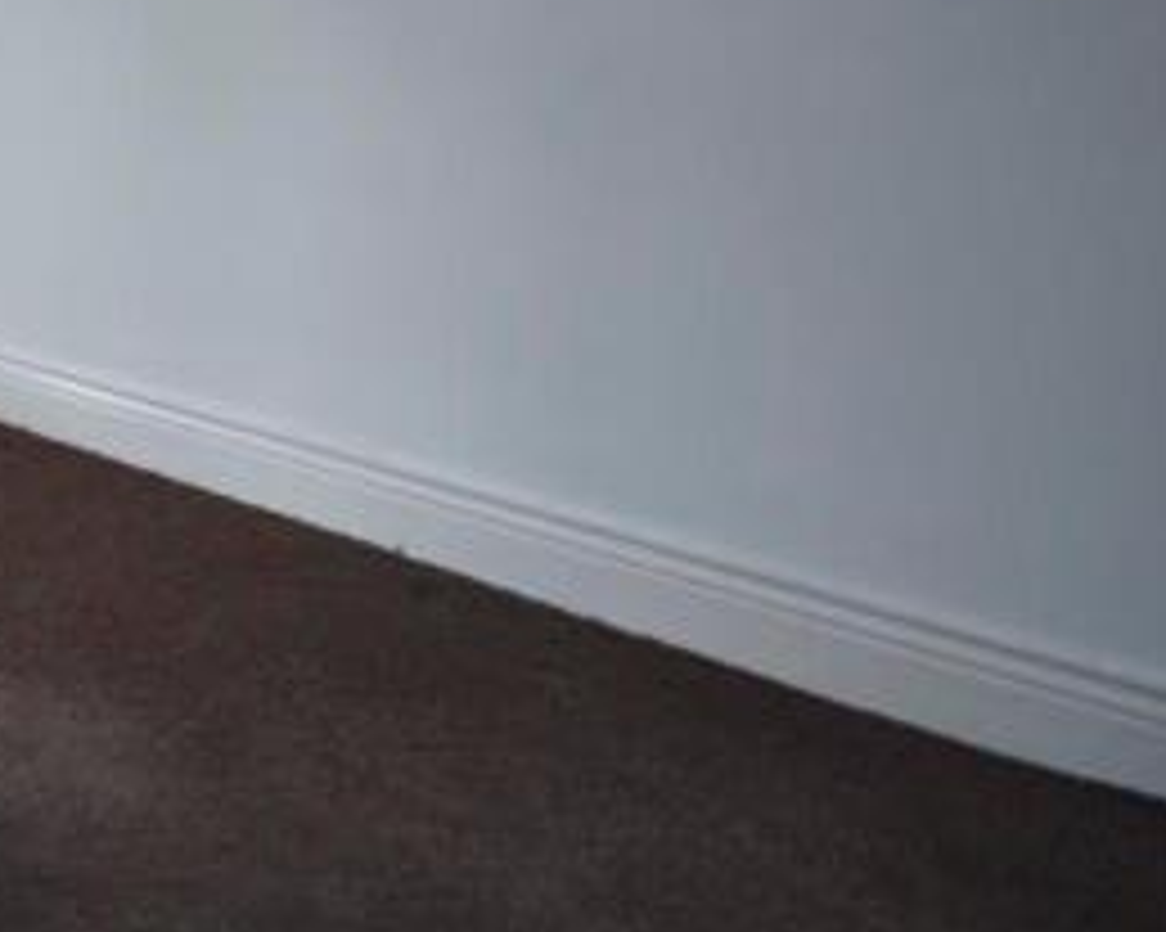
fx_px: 1352
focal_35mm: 39
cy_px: 119
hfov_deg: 36.6
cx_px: -214
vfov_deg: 36.1
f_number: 4.2
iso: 500
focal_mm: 11
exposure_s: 1/60
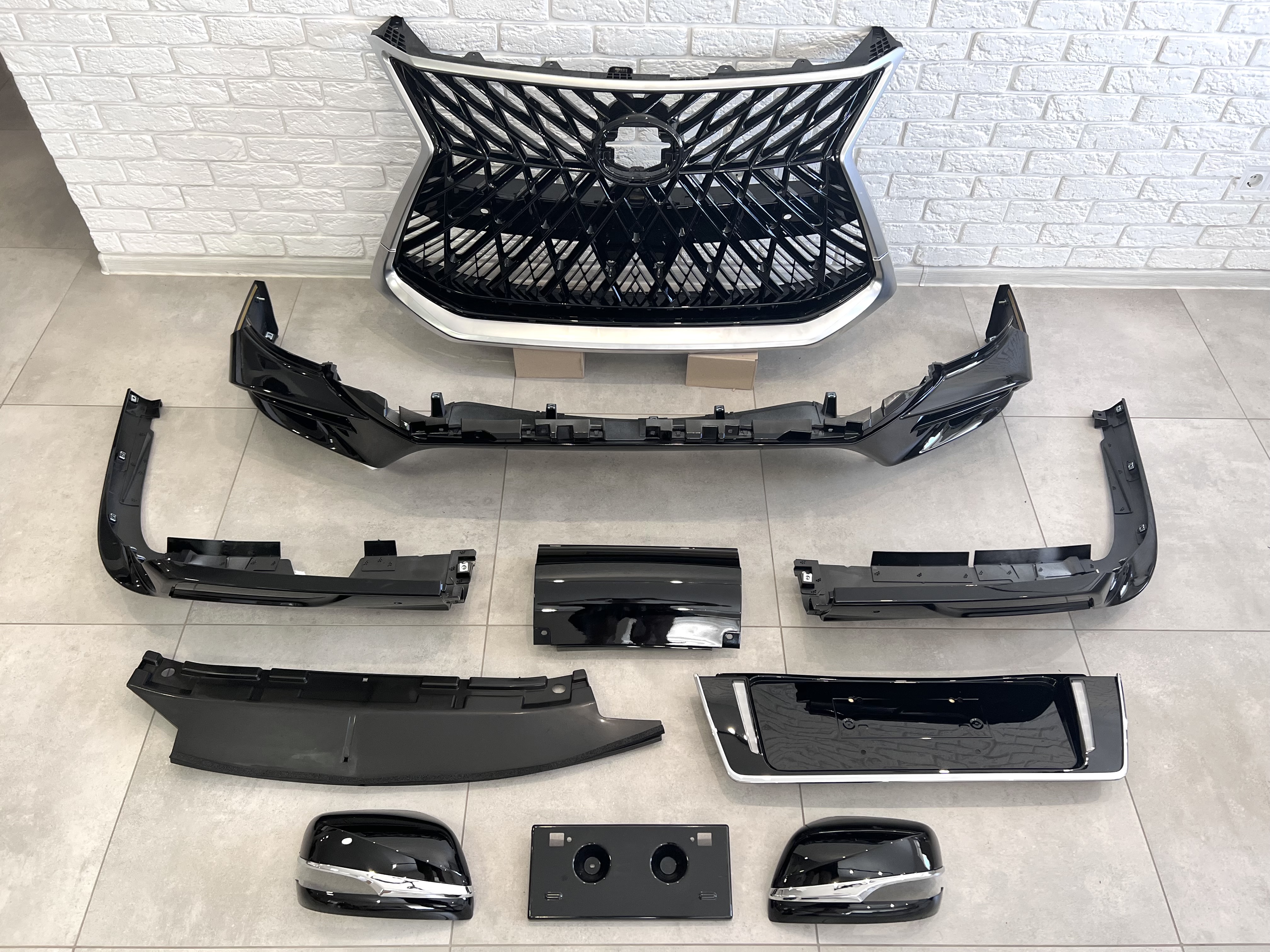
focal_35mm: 26
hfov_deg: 67.3
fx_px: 954
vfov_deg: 53.1
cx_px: 635
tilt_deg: -50.7
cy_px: 476
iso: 125
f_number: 1.5
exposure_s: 1/101
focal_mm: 5.7
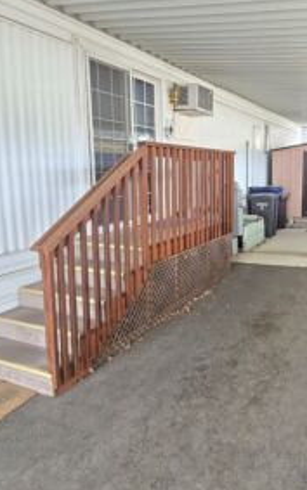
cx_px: 224
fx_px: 348
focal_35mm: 26
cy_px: 222
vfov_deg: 70.3
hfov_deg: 46.2
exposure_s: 1/60
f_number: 2.2
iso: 100
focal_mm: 2.2
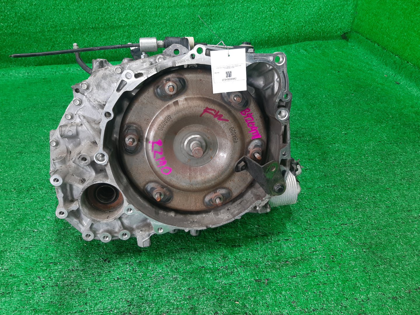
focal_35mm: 26
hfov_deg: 67.3
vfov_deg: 53.1
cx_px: 210
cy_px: 158
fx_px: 315
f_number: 1.7
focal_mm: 3.93
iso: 96
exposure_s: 1/50
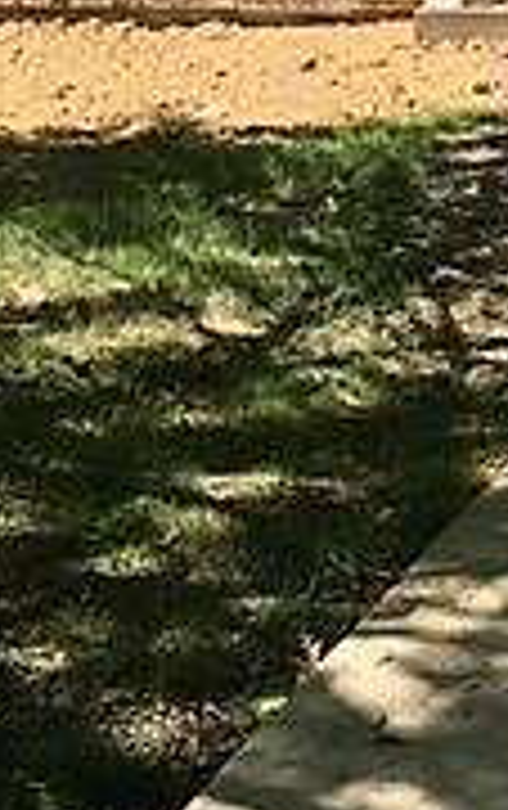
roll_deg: -0.1
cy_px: -171
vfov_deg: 18.1
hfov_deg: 11.8
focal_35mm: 109
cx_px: 620
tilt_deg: +4.5
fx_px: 2407
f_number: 2.2
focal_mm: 4.15
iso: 25
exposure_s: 1/864
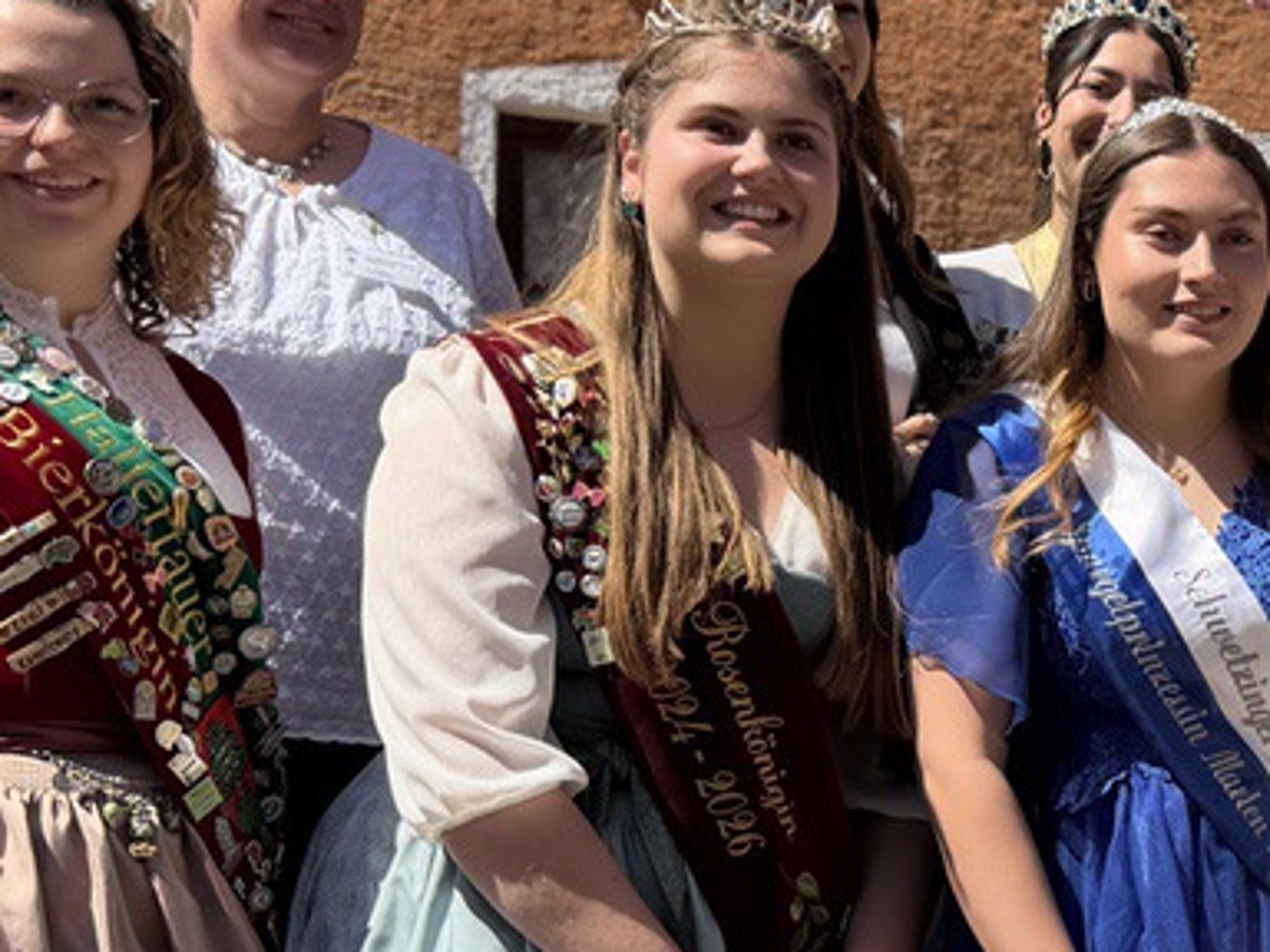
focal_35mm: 75
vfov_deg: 19.5
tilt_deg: +4.1
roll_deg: +0.3
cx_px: 1482
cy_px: 711
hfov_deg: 23.9
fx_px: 2752
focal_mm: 6.76
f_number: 1.78
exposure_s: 1/4405
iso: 80
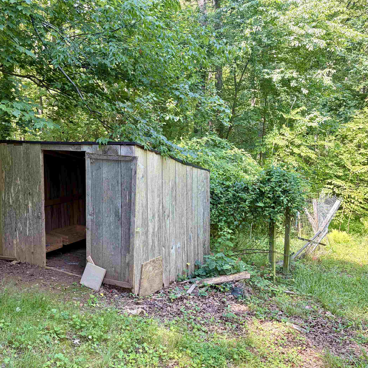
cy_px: 202
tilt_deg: -8.7
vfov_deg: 48.4
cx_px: 138
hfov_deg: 48.0
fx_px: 409
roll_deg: +1.5
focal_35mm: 34
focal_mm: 5.96
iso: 80
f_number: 1.6
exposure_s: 1/203
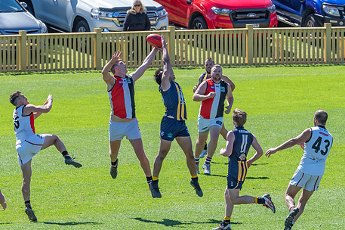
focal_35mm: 666
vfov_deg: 2.1
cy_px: 102
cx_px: 154
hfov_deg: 3.1
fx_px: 6378
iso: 800
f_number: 13
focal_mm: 320
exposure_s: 1/800
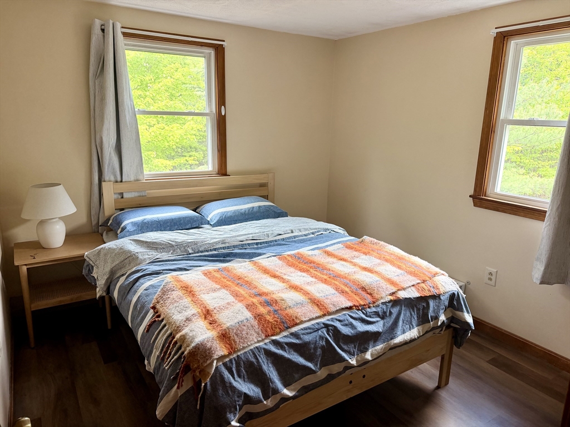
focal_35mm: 24
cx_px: 285
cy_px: 214
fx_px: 395
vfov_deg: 56.8
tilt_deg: -12.7
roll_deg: -2.4
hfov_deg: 71.6
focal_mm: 6.76
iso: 200
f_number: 1.78
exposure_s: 1/94
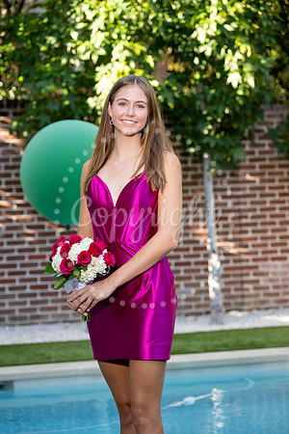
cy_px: 217
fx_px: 1445
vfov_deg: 17.1
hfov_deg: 11.4
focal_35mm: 120
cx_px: 144
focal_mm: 120
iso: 400
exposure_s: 1/200
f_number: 5
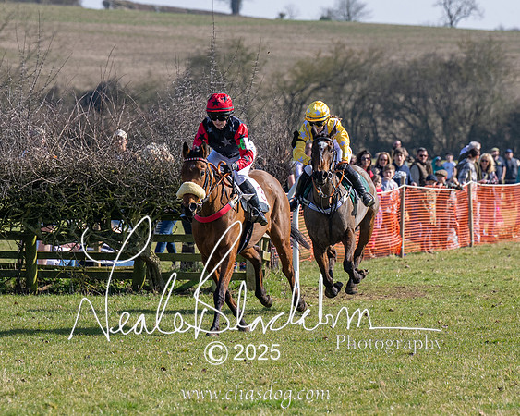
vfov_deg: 4.8
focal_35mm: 323
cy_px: 162
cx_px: 216
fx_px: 4975
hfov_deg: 6.0
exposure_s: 1/2000
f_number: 4
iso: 200
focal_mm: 130
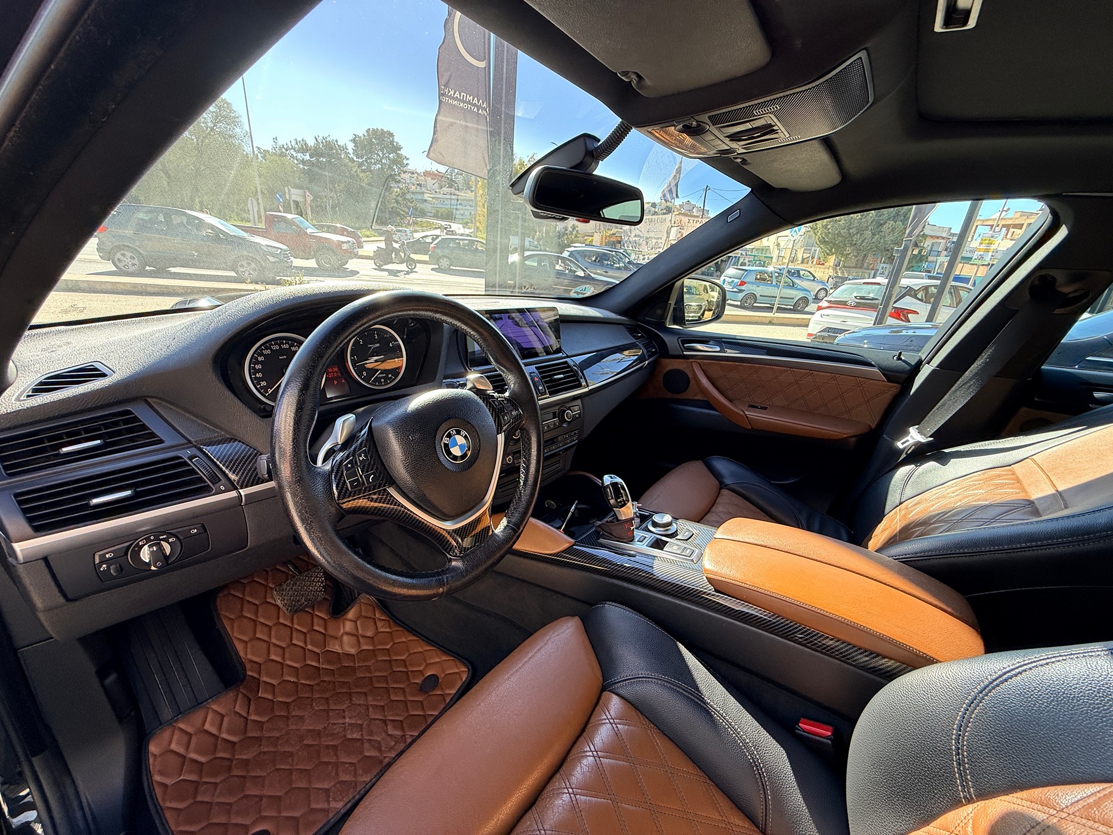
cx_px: 556
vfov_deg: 85.7
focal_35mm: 14
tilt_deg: -20.7
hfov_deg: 102.1
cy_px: 418
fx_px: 450
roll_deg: -5.2
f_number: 2.2
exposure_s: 1/154
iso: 64
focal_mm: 2.22
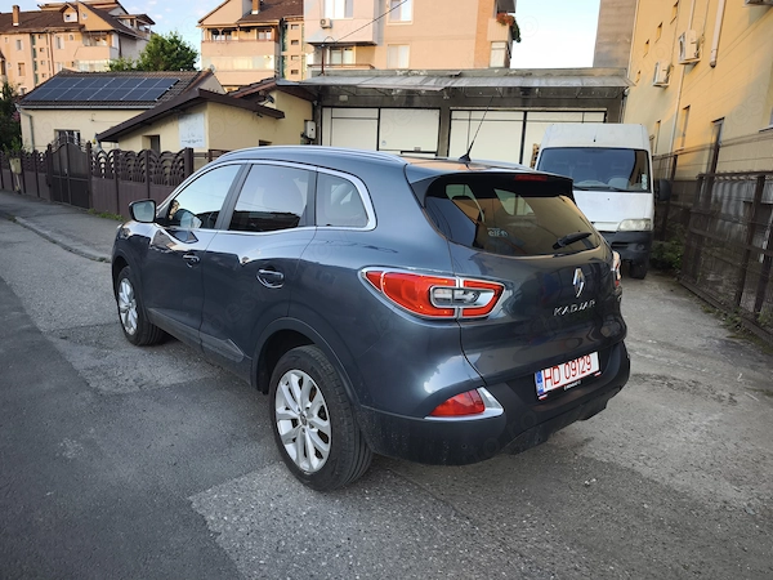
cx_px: 386
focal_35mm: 23
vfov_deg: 58.9
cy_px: 290
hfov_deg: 73.9
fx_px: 514
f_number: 1.6
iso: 80
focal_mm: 6.57
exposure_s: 1/171
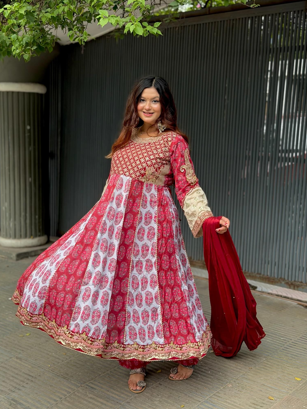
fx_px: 579
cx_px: 152
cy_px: 203
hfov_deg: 29.7
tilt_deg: -7.5
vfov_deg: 38.9
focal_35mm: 49
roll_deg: -1.9
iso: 50
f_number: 1.78
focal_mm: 6.76
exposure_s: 1/128
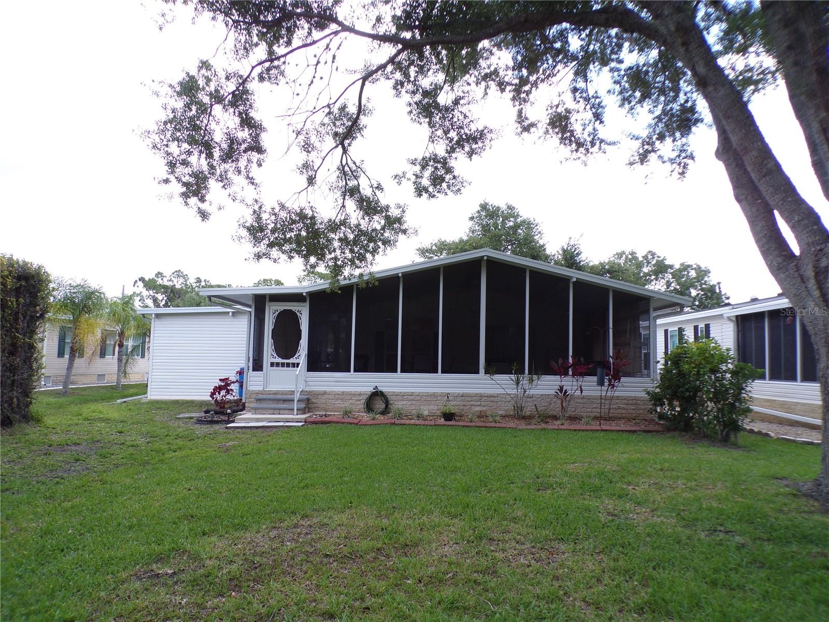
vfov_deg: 56.8
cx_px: 414
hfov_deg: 71.6
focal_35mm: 24
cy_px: 311
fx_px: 575
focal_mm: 4.3
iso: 80
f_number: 4.3
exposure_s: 1/150
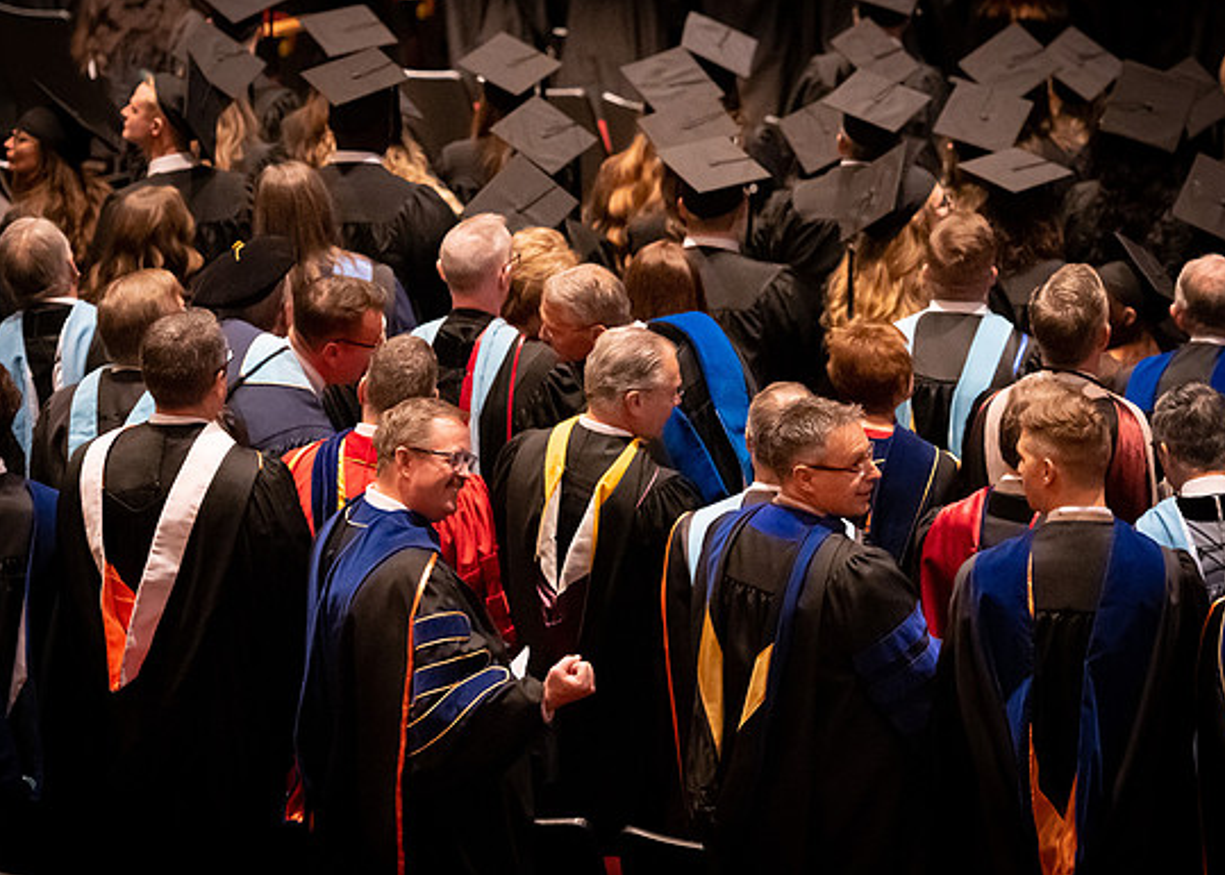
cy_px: 212
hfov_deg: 10.9
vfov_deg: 7.8
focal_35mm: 185
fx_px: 6436
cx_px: 787
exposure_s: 1/160
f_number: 2.8
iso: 6400
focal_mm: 116
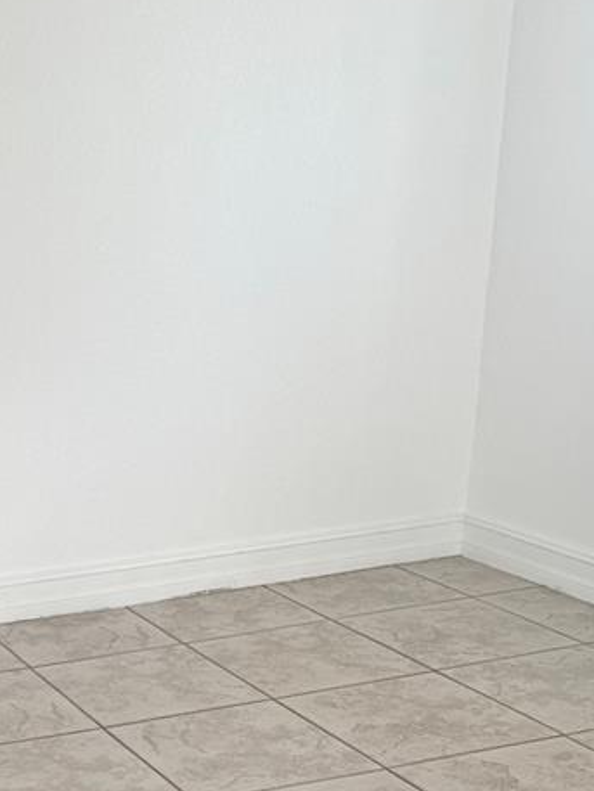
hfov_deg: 21.9
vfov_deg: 29.5
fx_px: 1441
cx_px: -81
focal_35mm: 63
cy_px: 710
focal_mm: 6.76
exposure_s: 1/349
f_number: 1.78
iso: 80
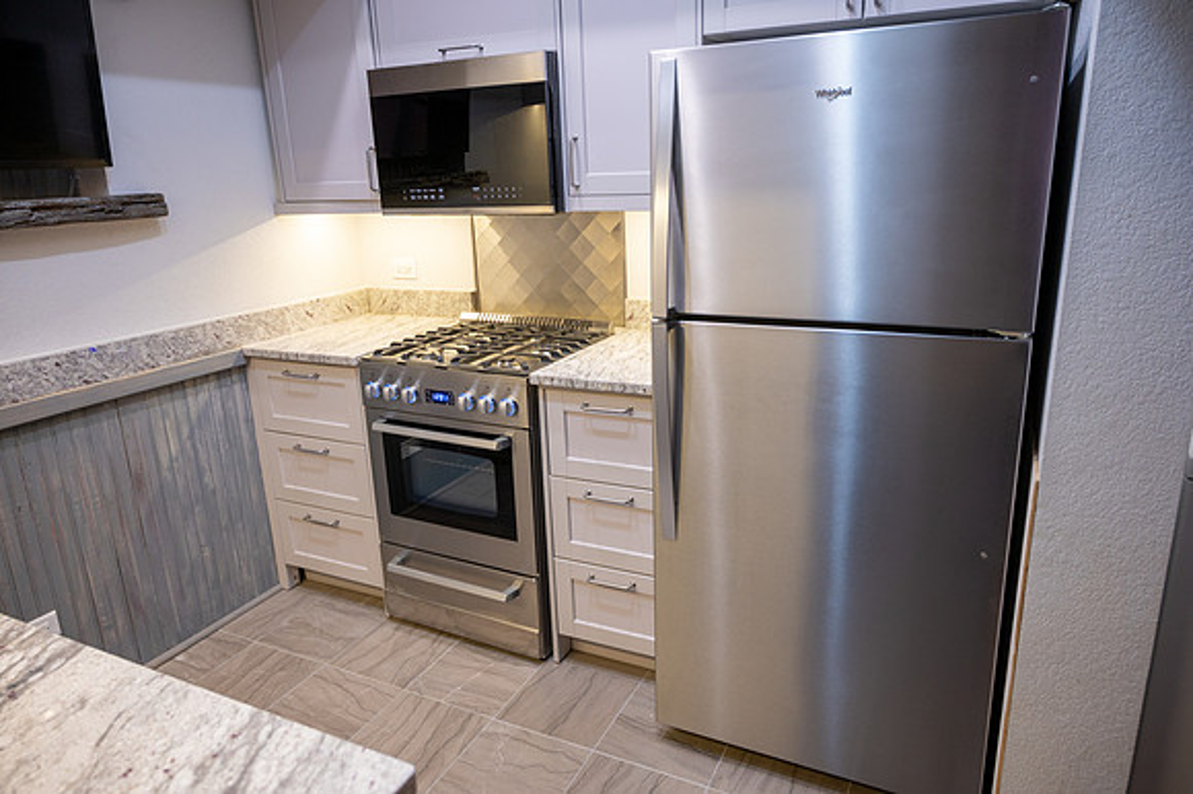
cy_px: 397
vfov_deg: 53.1
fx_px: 795
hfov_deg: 73.8
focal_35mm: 24
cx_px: 596
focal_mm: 24
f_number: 4
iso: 640
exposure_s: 1/80
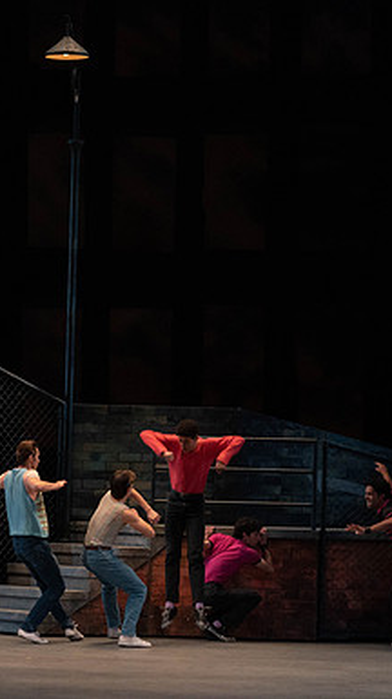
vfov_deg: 12.2
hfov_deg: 6.8
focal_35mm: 177
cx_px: 87
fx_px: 3277
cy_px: 350
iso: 3200
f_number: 4.5
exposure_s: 1/400
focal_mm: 112
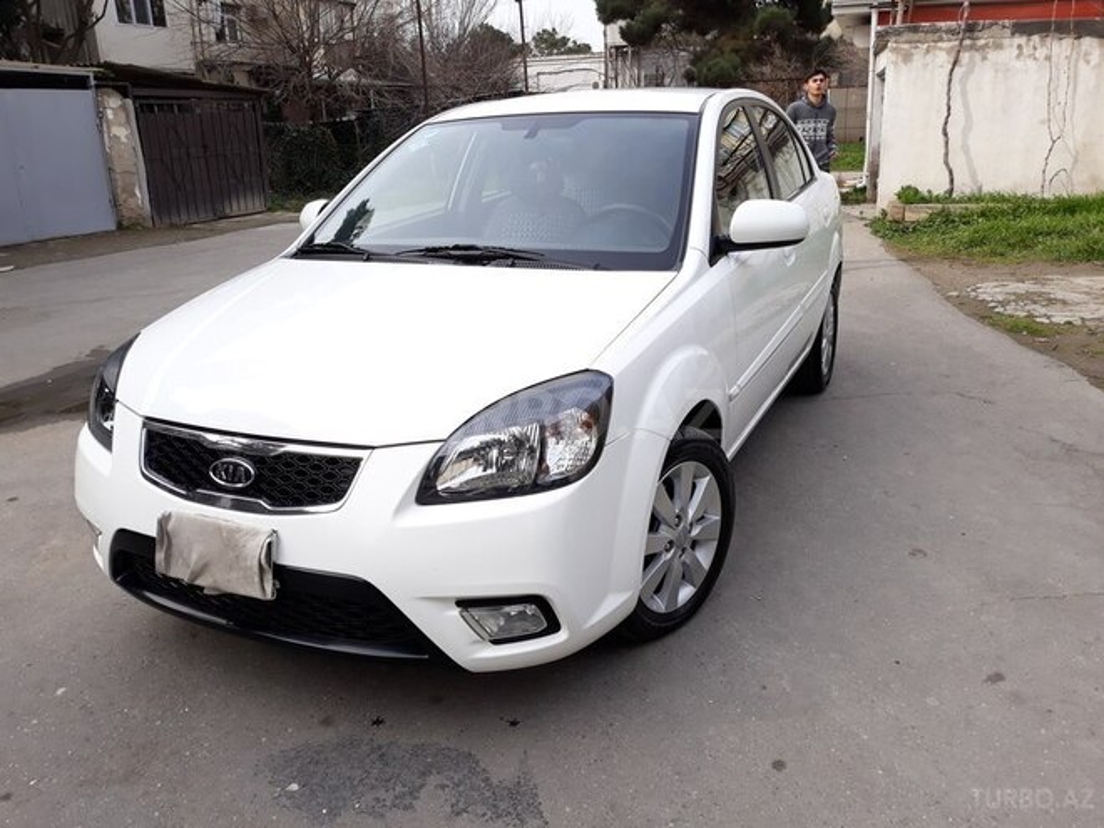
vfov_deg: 51.4
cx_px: 552
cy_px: 414
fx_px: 861
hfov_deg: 65.3
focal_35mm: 27
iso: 40
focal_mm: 3.71
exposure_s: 1/655
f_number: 1.7
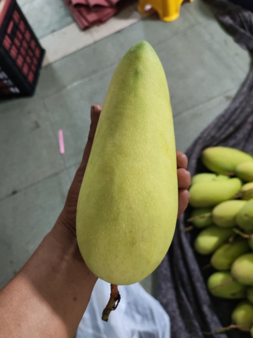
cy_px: 169
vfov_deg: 65.3
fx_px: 263
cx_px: 126
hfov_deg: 51.3
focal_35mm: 27
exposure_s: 1/100
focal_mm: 5.52
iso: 640
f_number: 1.95
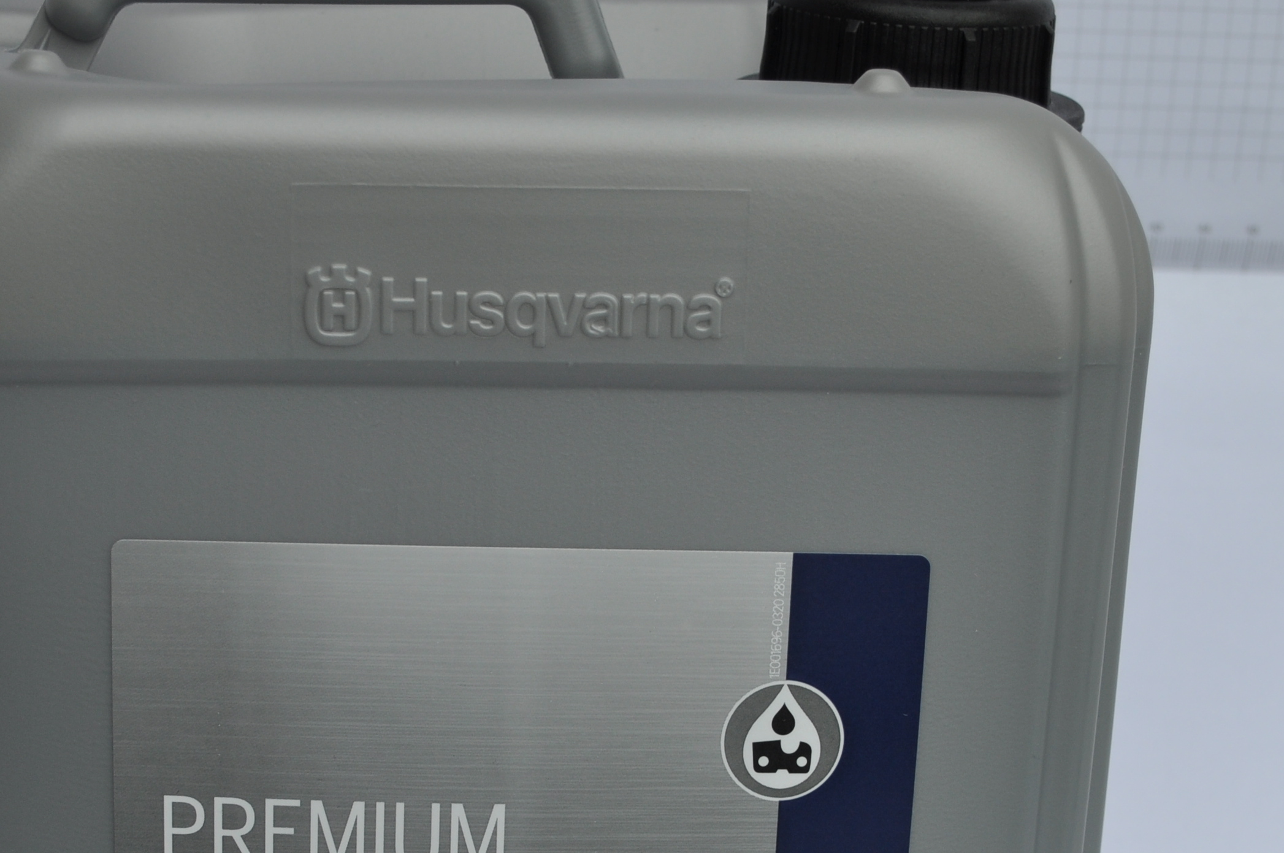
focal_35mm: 86
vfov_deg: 15.7
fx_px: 3064
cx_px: 569
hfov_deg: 23.7
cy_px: 695
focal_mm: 28
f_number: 5.6
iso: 200
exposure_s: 1/125
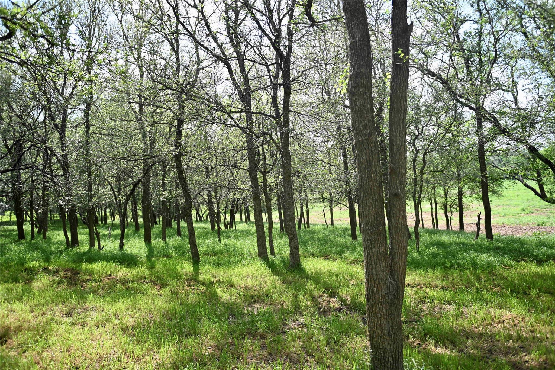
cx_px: 278
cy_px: 185
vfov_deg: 42.3
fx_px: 478
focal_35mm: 31
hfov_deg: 60.3
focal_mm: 31
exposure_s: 1/2000
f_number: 3.2
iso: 320
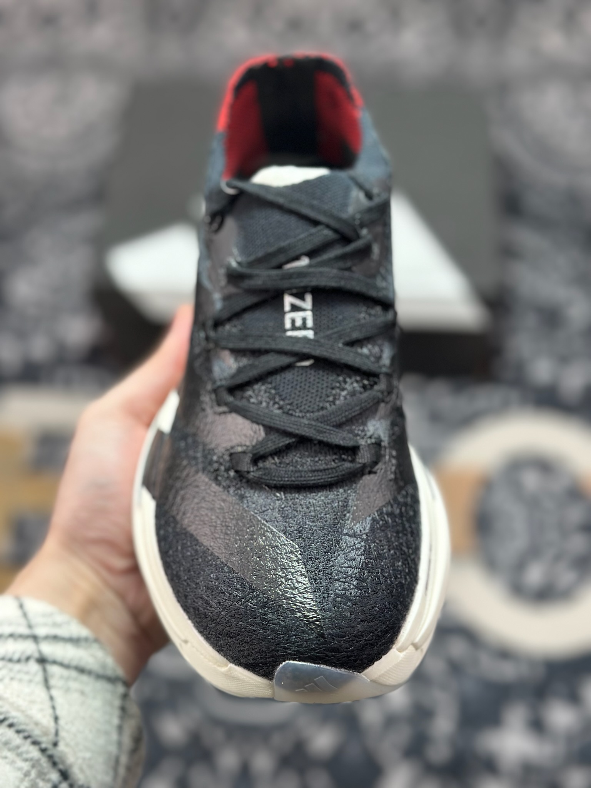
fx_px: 1093
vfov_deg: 39.7
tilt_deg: -55.9
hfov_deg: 30.3
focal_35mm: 48
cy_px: 394
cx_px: 296
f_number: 1.78
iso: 80
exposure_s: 1/390
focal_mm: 6.86
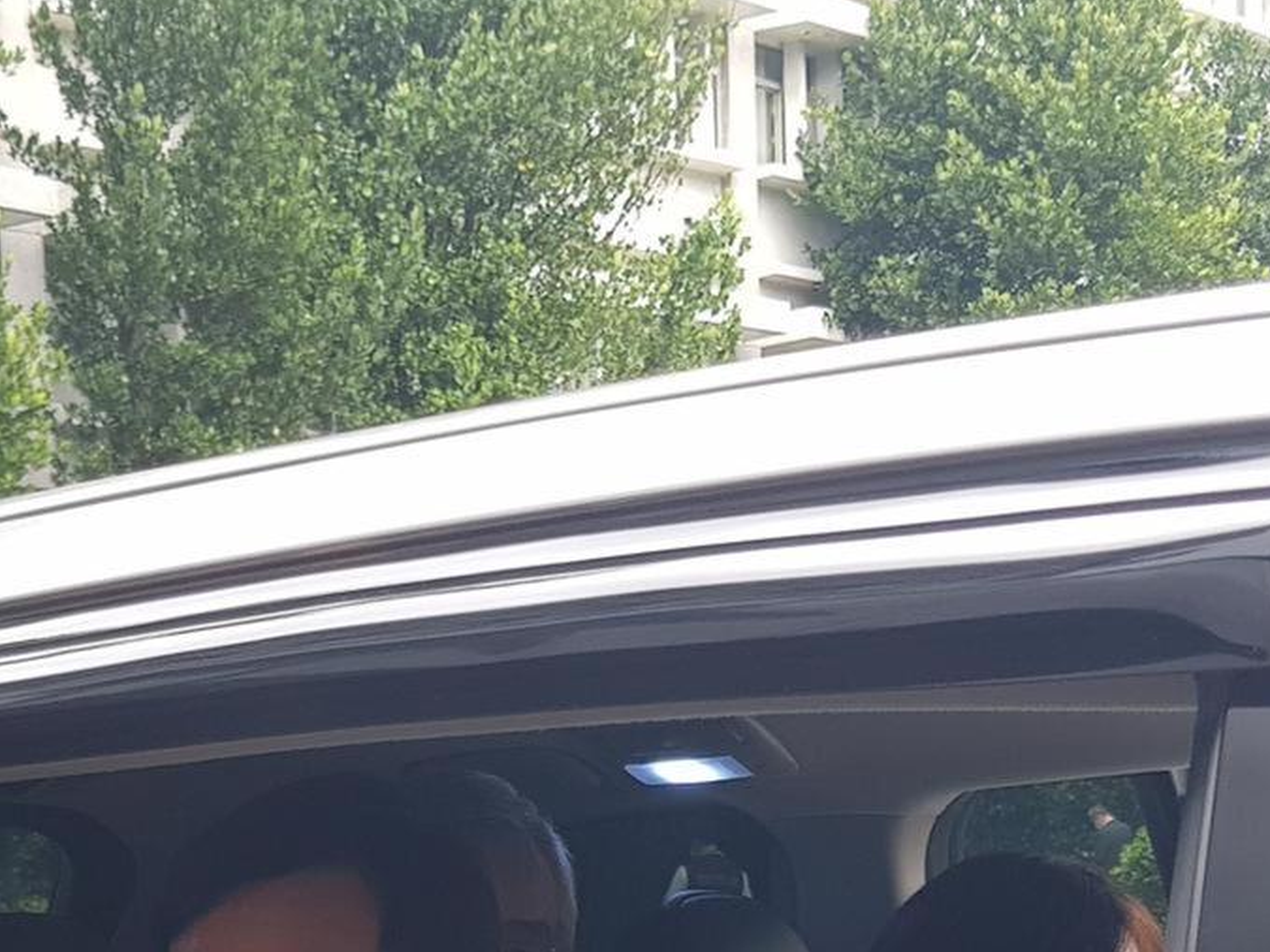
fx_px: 2824
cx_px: 314
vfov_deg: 18.0
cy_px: 1193
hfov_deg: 25.0
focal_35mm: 77
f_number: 1.7
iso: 40
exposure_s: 1/100
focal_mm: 4.3
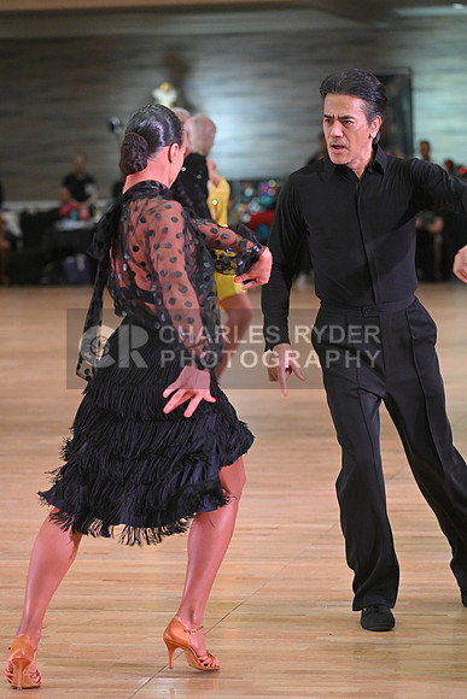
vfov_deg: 15.2
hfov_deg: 10.2
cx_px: 234
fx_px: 2625
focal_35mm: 135
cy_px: 350
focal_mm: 135
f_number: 5
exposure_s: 1/400
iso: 4000
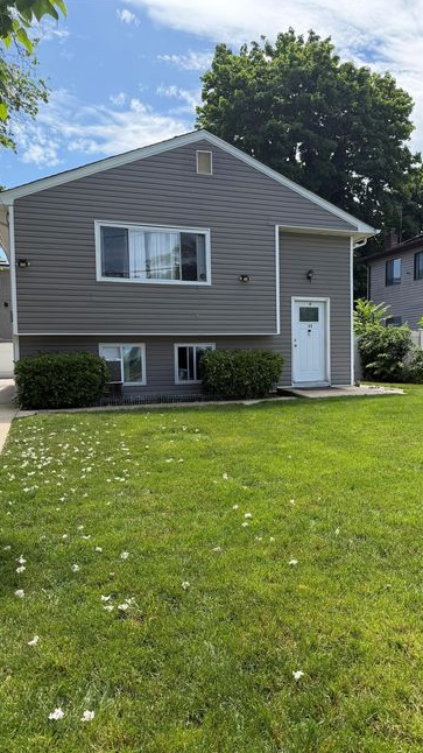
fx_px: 539
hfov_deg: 42.5
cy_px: 383
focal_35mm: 27
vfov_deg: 69.9
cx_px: 266
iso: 100
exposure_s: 1/2703
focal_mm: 6.76
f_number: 1.78
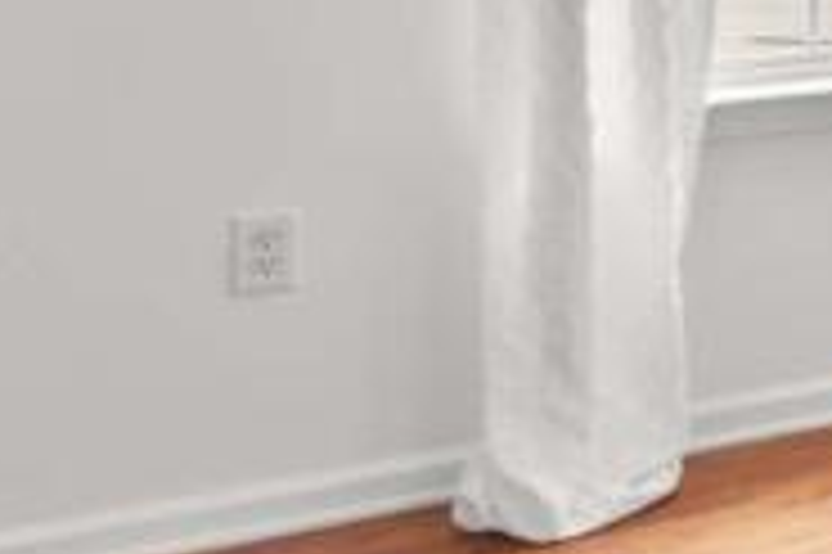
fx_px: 2191
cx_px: 2231
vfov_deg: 13.3
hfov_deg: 13.0
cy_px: -367
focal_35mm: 95
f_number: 9
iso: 800
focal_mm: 14.6
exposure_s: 1/4
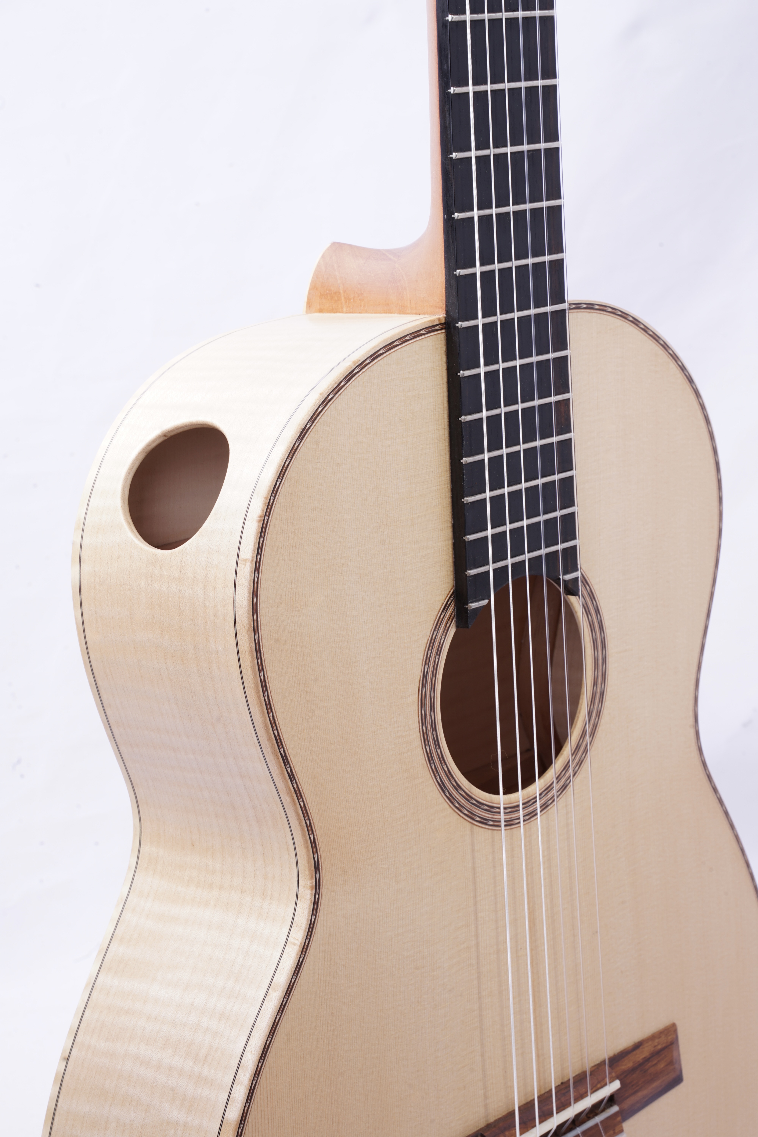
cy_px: 568
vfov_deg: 27.0
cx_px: 379
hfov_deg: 18.2
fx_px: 2369
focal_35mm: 75
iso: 100
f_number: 20
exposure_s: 1/50
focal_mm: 75
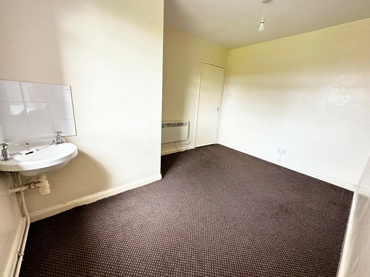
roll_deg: -3.6
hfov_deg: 102.1
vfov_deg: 85.7
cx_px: 185
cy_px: 138
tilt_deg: -14.8
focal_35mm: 14
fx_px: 150
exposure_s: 1/99
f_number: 2.2
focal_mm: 2.22
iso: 200
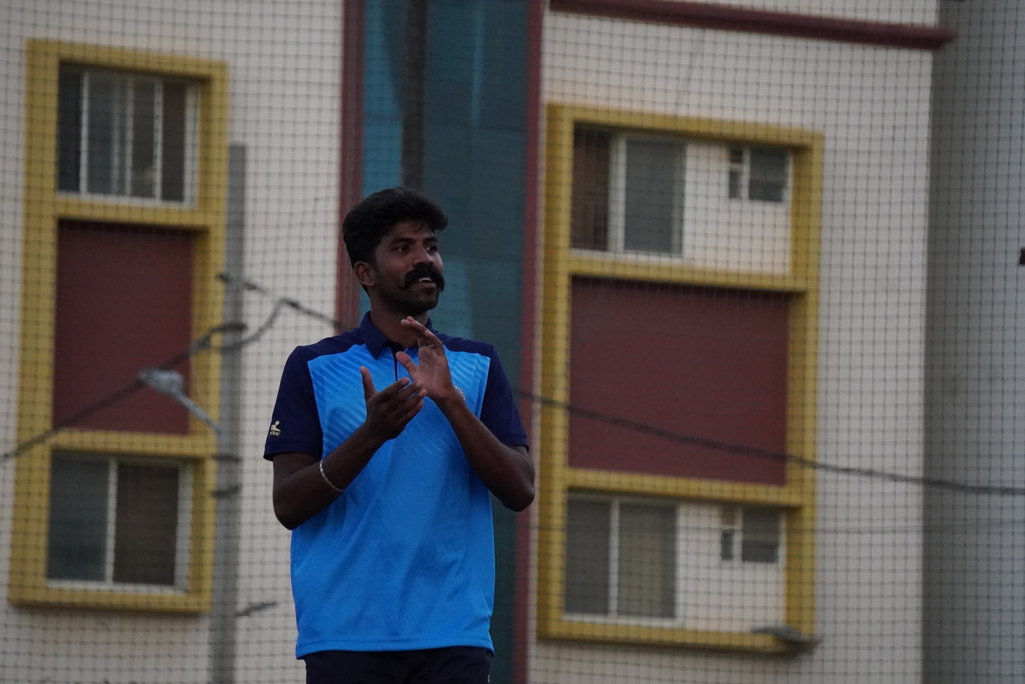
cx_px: 512
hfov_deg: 7.7
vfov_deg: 5.1
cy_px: 342
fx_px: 7601
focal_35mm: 267
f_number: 6.3
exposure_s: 1/1000
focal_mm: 178
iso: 4000
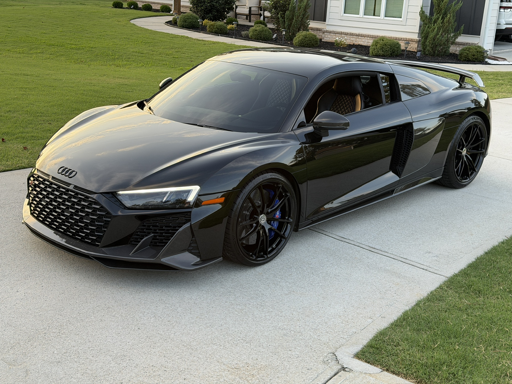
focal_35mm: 48
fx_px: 710
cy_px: 192
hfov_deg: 39.7
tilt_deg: -17.2
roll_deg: -2.7
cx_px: 256
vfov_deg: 30.3
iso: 80
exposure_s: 1/269
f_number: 1.78
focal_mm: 6.76
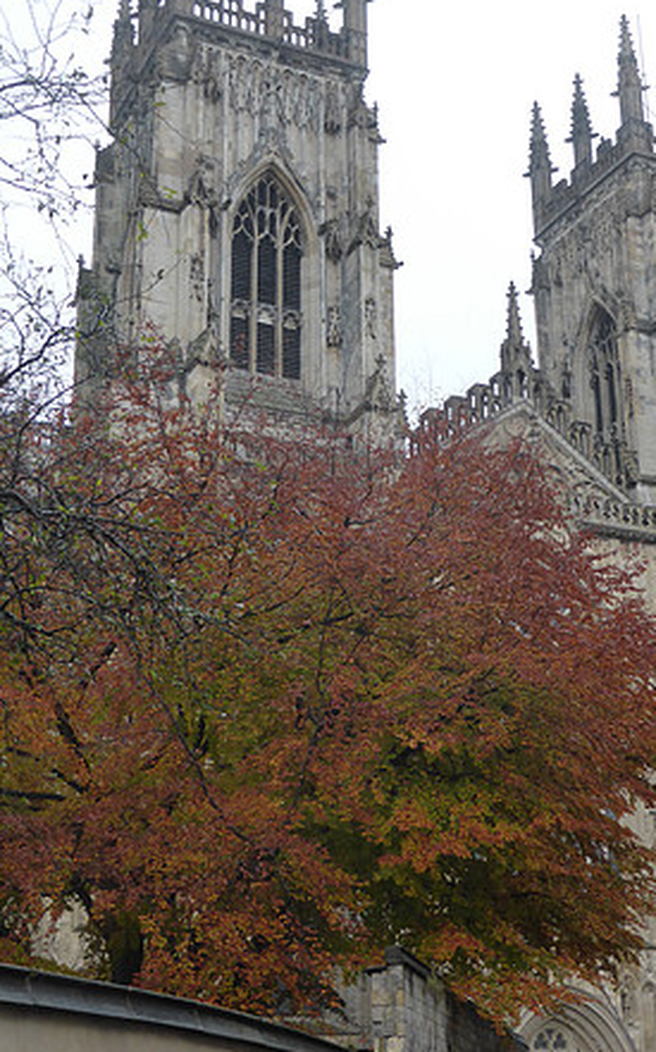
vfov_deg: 34.0
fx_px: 1719
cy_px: 563
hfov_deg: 21.5
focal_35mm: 60
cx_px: 433
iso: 160
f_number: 3.9
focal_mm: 7.4
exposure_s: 1/100
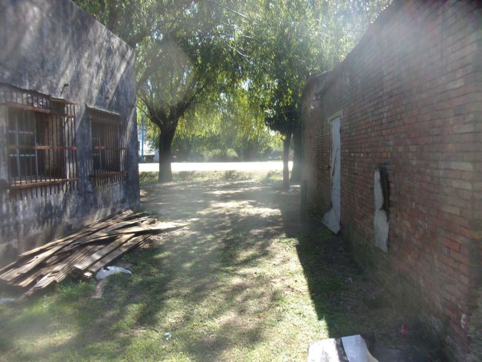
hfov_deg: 63.4
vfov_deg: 49.7
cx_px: 241
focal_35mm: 28
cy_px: 181
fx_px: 390
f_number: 3.9
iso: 80
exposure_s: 1/170
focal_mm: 5.1
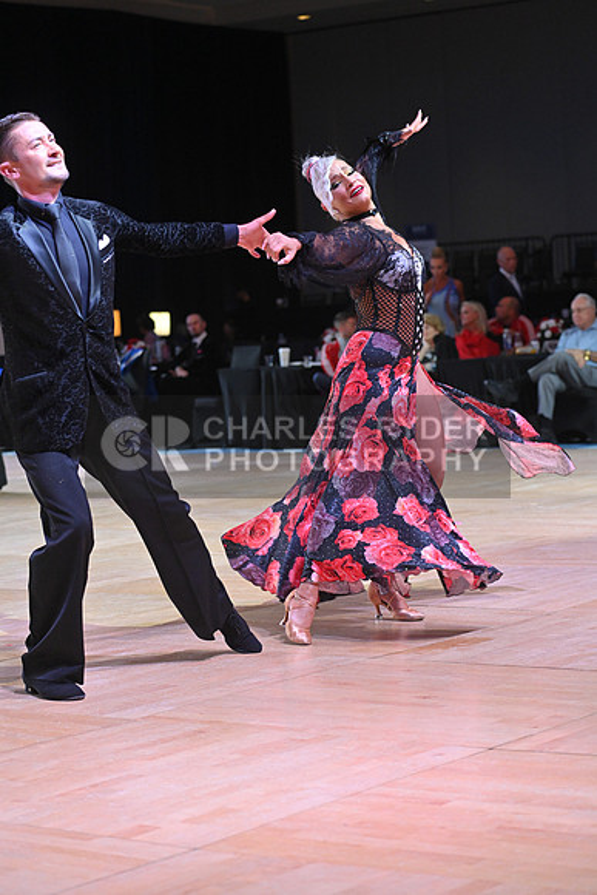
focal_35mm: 92
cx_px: 298
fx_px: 2287
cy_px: 448
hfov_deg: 14.9
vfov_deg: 22.1
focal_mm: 92
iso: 2000
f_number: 4
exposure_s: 1/250
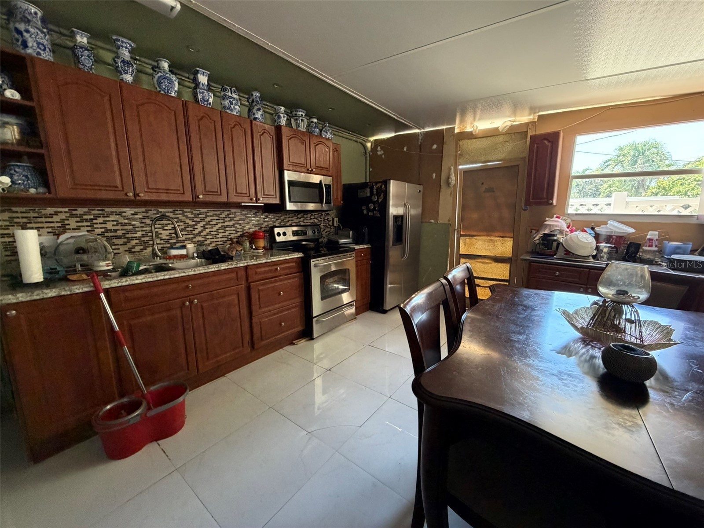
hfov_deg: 102.1
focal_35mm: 14
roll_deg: +2.4
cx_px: 352
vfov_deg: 85.7
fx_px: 285
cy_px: 264
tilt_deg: -8.9
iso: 500
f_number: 2.2
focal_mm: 2.22
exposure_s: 1/60
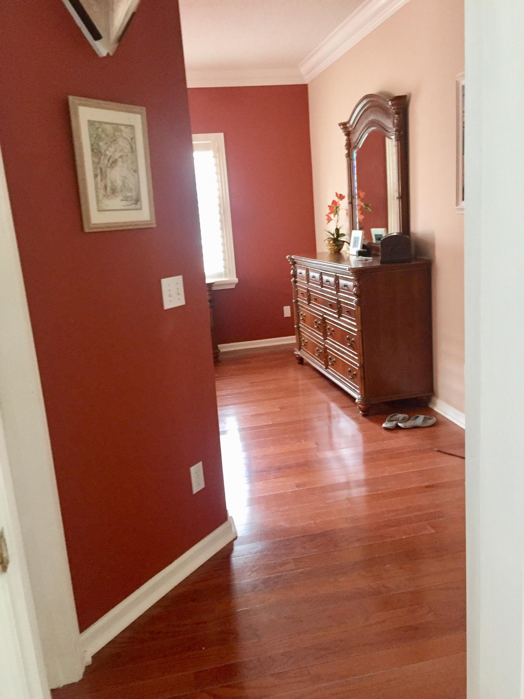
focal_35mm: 29
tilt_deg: -10.8
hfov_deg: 48.2
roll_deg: +3.7
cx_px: 262
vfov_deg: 61.7
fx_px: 585
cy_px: 350
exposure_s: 1/24
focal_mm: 4.15
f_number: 2.2
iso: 250
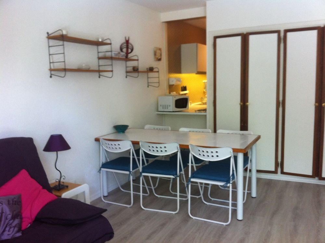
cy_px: 122
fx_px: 328
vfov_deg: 40.6
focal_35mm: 35
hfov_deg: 52.7
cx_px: 162
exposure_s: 1/15
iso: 100
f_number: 2.8
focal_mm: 3.85
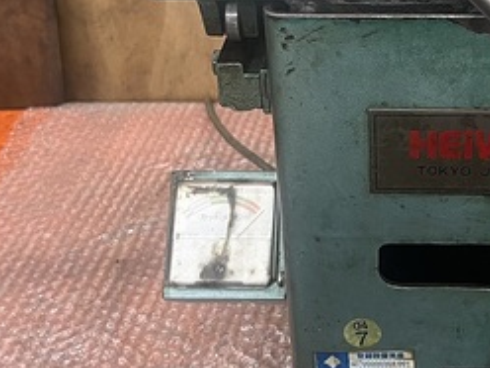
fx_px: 948
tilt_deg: -28.3
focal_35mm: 67
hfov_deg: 28.4
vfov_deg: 21.6
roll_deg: +1.6
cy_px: 59
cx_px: 385
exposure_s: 1/60
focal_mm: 5.1
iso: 160
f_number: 1.6
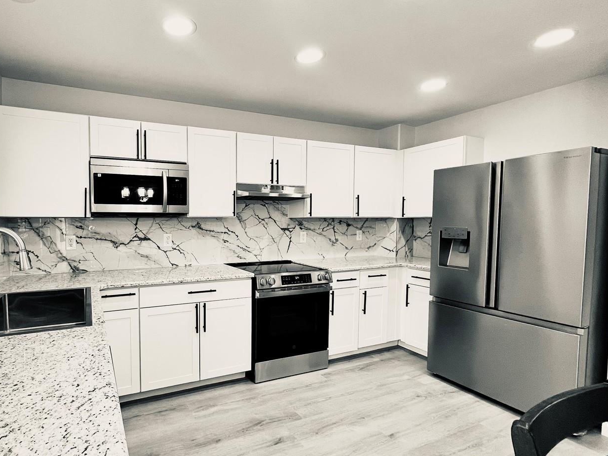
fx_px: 299
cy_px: 238
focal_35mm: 17
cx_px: 217
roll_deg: +0.0
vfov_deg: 74.7
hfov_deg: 88.6
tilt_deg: -2.8
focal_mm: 1.57
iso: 160
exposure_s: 1/60
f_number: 1.8
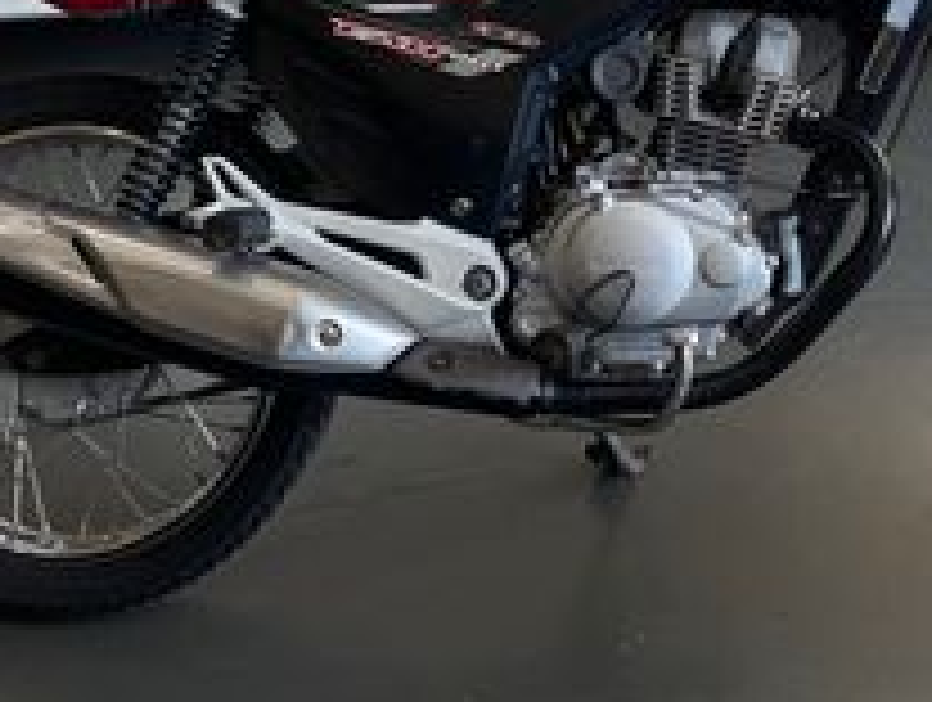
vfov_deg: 23.8
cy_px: 4
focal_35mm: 59
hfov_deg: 32.1
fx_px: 1591
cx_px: 693
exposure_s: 1/122
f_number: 1.8
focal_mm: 4.25
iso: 50
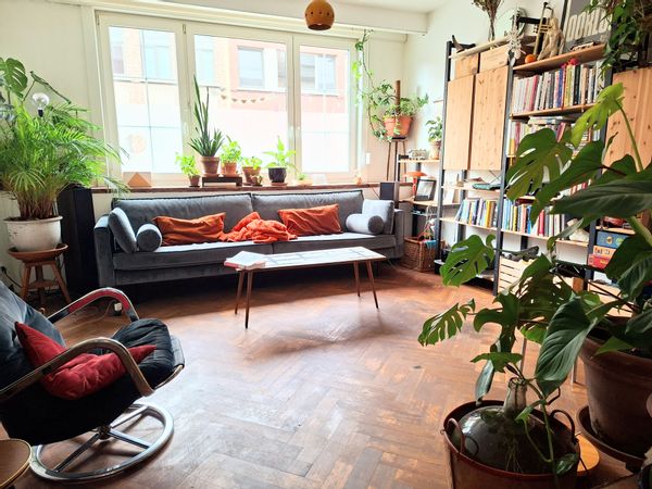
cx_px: 326
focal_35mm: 23
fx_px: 433
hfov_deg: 73.9
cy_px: 244
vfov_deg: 58.9
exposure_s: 1/120
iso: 160
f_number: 1.8
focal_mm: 5.54
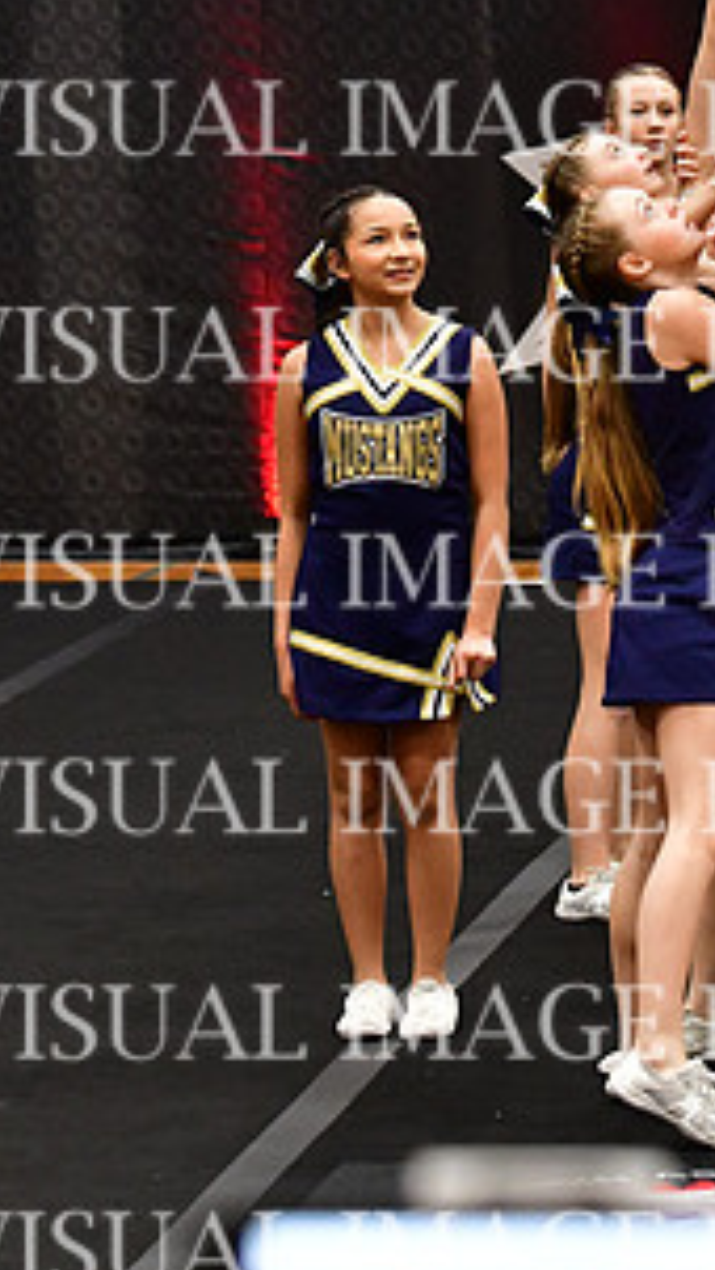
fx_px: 8758
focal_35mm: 260
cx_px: 671
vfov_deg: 8.3
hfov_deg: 4.7
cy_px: 231
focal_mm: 86
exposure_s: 1/400
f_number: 4
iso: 4000
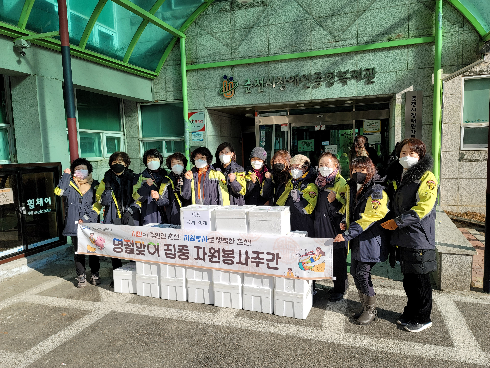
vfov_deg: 54.9
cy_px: 184
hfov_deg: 69.4
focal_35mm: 25
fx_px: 354
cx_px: 245
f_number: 1.8
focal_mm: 7
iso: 20
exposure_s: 1/836
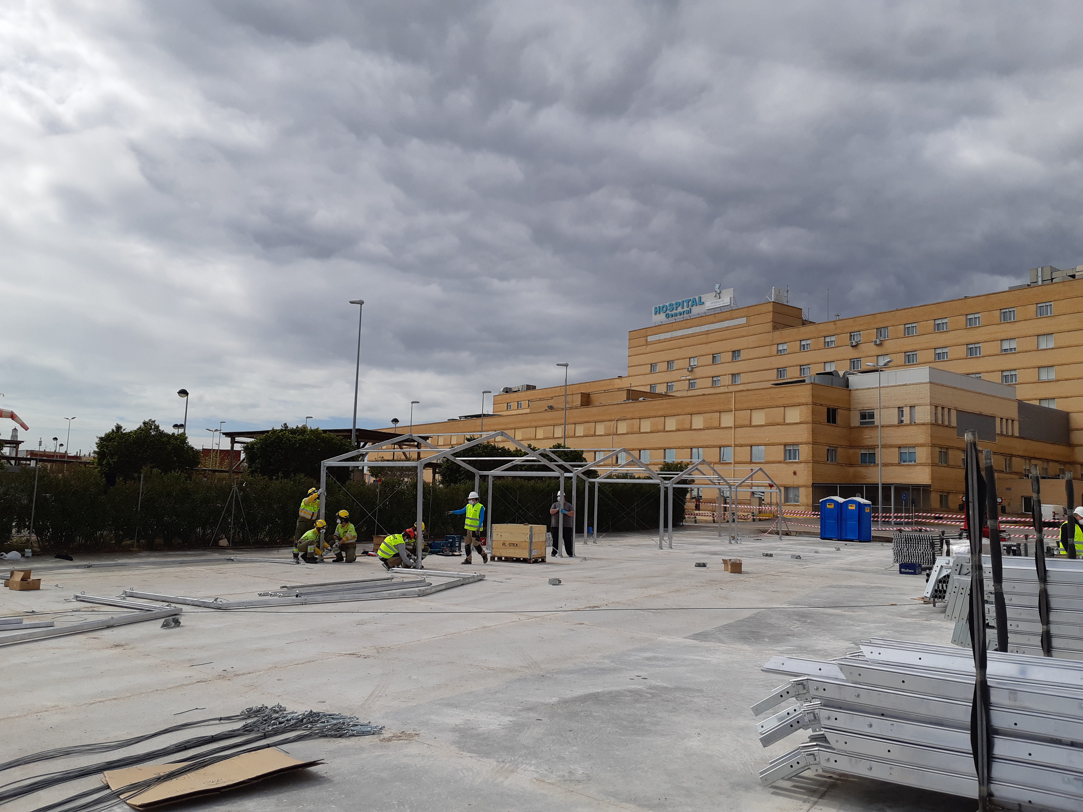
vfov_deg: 53.1
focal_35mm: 26
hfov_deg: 67.3
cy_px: 406
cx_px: 542
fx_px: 813
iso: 40
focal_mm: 3.93
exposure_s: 1/4525
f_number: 1.7
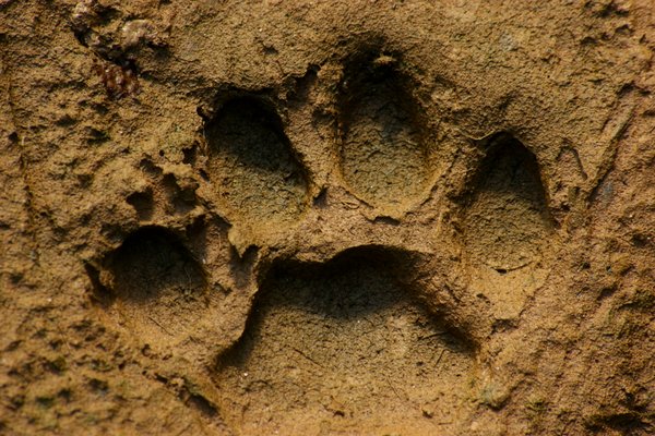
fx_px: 5458
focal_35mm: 300
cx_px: 328
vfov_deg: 4.6
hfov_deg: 6.9
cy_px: 218
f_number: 11
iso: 400
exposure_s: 1/125
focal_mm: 200
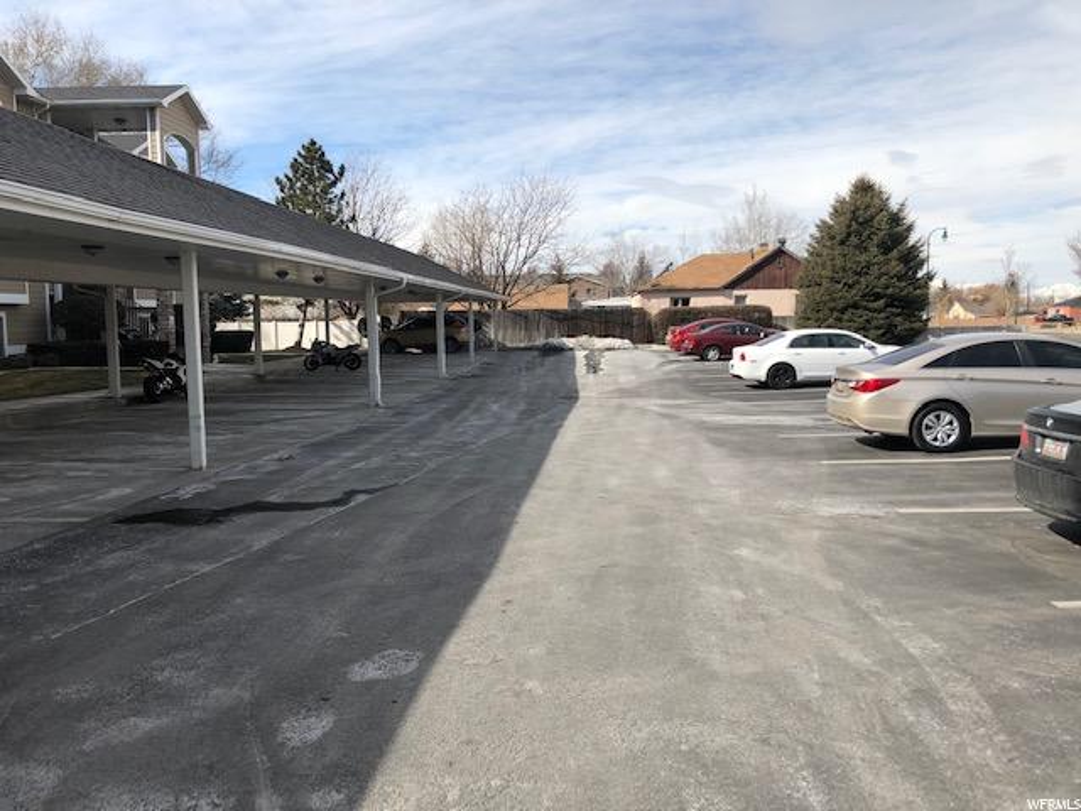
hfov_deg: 63.4
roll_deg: +2.7
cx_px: 540
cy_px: 406
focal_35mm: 28
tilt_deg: -2.0
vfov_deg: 49.7
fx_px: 874
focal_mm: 3.99
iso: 20
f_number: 1.8
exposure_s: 1/2404
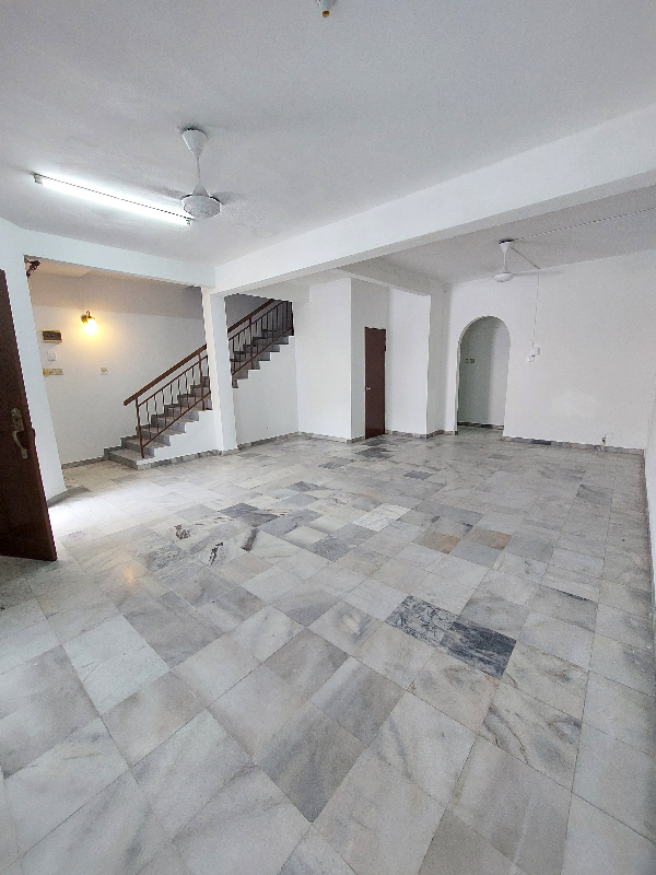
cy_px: 438
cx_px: 328
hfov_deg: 89.9
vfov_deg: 106.2
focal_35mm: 13
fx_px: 328
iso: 320
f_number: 2.2
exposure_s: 1/50
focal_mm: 1.74
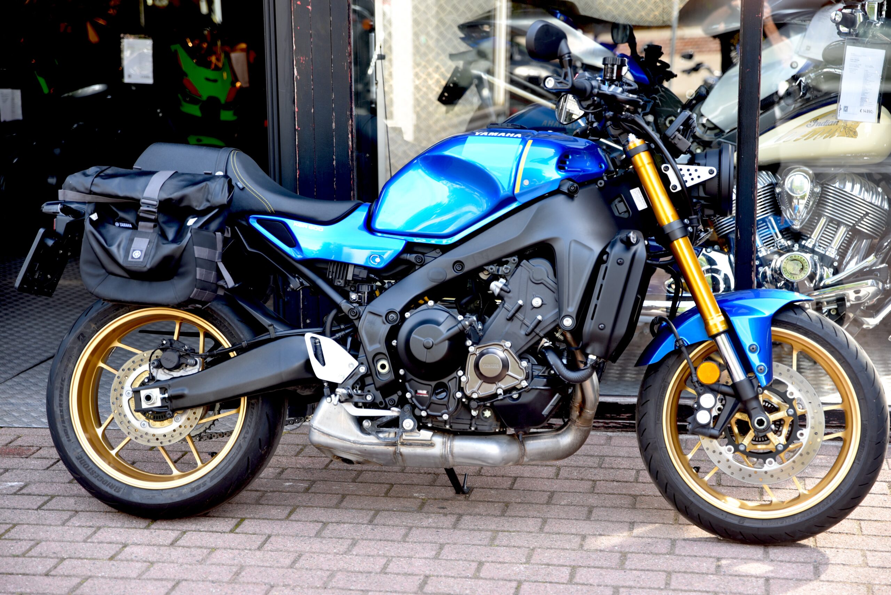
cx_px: 446
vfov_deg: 19.5
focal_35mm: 70
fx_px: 1733
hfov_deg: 28.8
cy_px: 298
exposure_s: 1/60
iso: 100
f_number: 3.2
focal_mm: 70
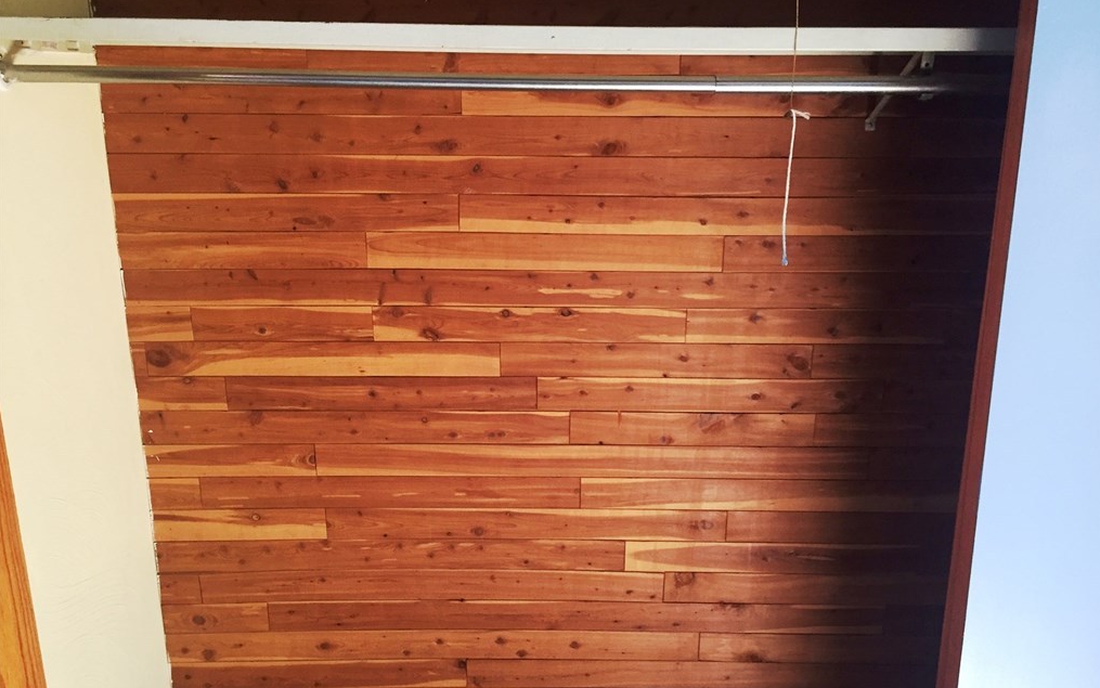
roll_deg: -0.9
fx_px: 930
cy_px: 377
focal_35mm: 31
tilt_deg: -17.4
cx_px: 553
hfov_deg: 61.2
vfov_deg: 40.6
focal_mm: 4.15
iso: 125
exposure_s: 1/30
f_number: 2.2
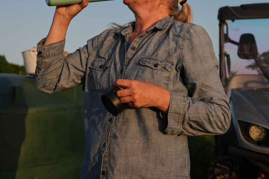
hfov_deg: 36.2
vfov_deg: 24.3
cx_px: 147
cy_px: 47
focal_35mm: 55
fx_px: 411
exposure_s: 1/160
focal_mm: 35
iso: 400
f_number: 4
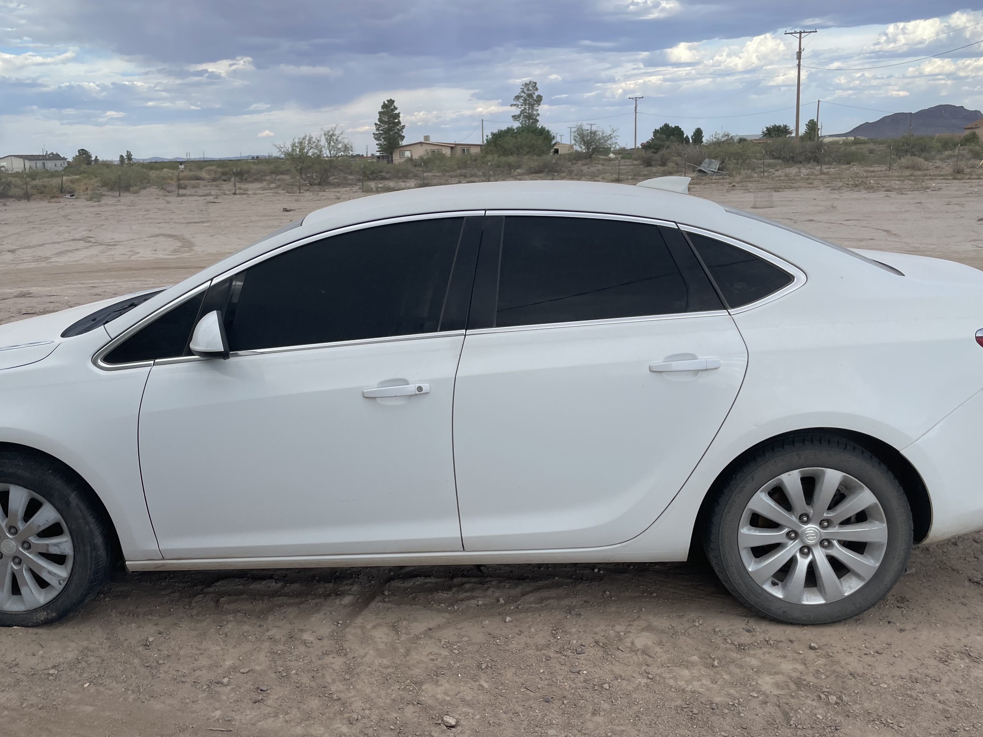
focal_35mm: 31
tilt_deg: -8.8
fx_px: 880
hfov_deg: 58.2
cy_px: 332
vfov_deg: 45.4
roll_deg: +1.9
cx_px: 428
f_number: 1.6
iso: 32
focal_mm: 4.2
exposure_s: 1/1887
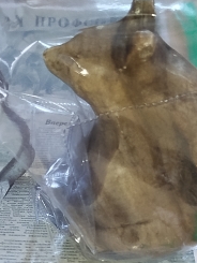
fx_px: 743
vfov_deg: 19.8
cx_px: 38
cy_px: 216
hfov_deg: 15.0
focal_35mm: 98
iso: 400
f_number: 1.7
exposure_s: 1/33
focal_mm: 5.31
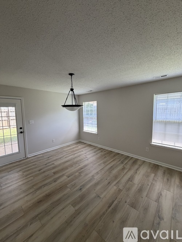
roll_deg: +0.5
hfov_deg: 85.7
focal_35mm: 14
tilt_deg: -5.5
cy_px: 121
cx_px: 91
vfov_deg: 102.1
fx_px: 98
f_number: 2.2
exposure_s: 1/120
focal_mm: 2.22
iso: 250
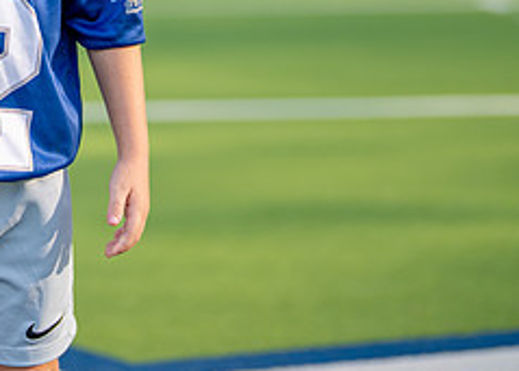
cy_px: -93
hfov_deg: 13.0
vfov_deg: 9.3
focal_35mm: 153
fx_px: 2257
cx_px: 4
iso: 125
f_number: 1.2
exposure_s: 1/3200
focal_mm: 50
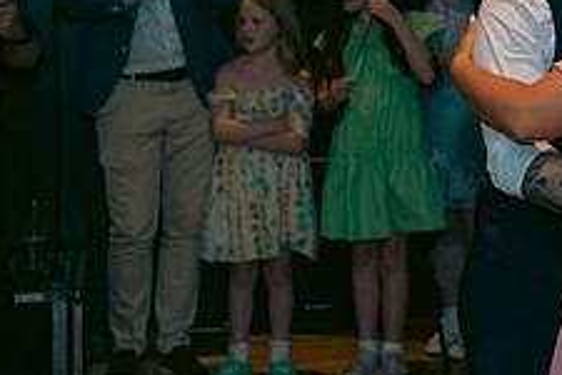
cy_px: 74
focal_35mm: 124
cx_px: 657
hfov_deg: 15.9
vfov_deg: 11.0
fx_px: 1936
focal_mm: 48
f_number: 3.5
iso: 640
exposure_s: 1/160
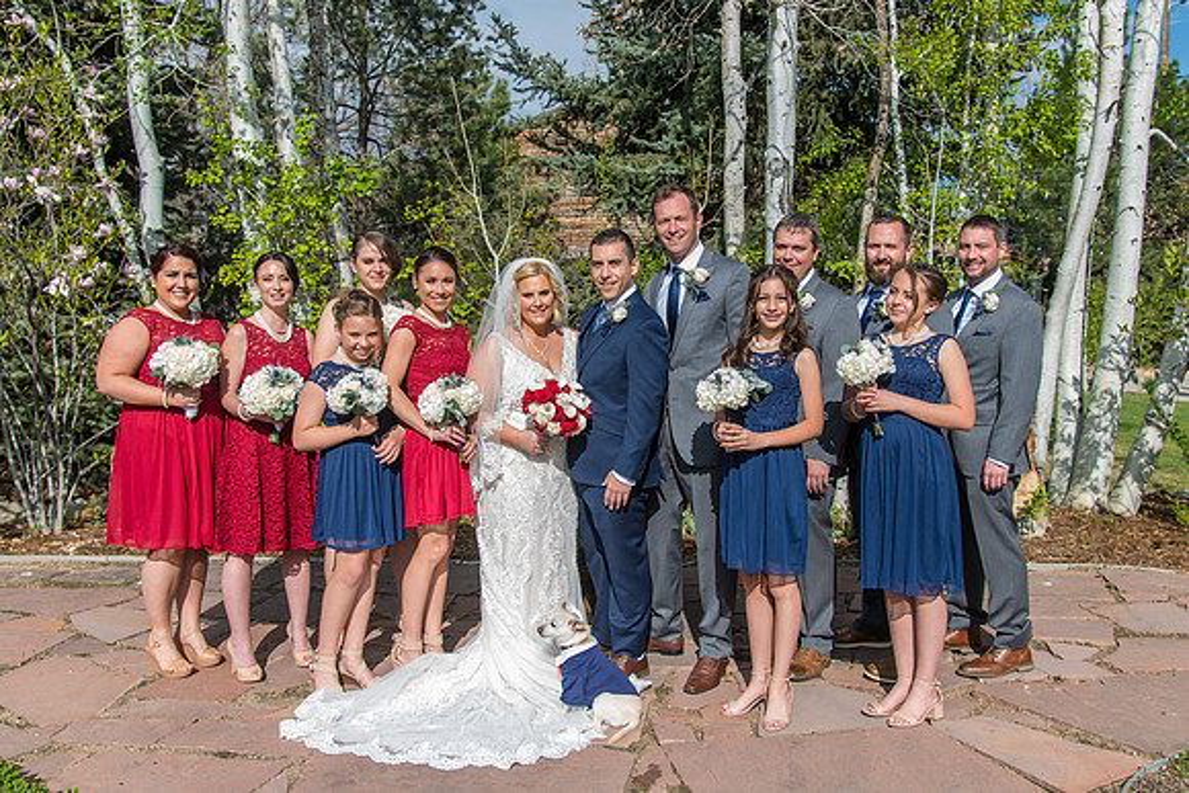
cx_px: 625
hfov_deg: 53.1
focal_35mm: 36
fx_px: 1190
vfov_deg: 36.8
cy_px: 344
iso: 50
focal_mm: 27
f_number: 5
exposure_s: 1/400
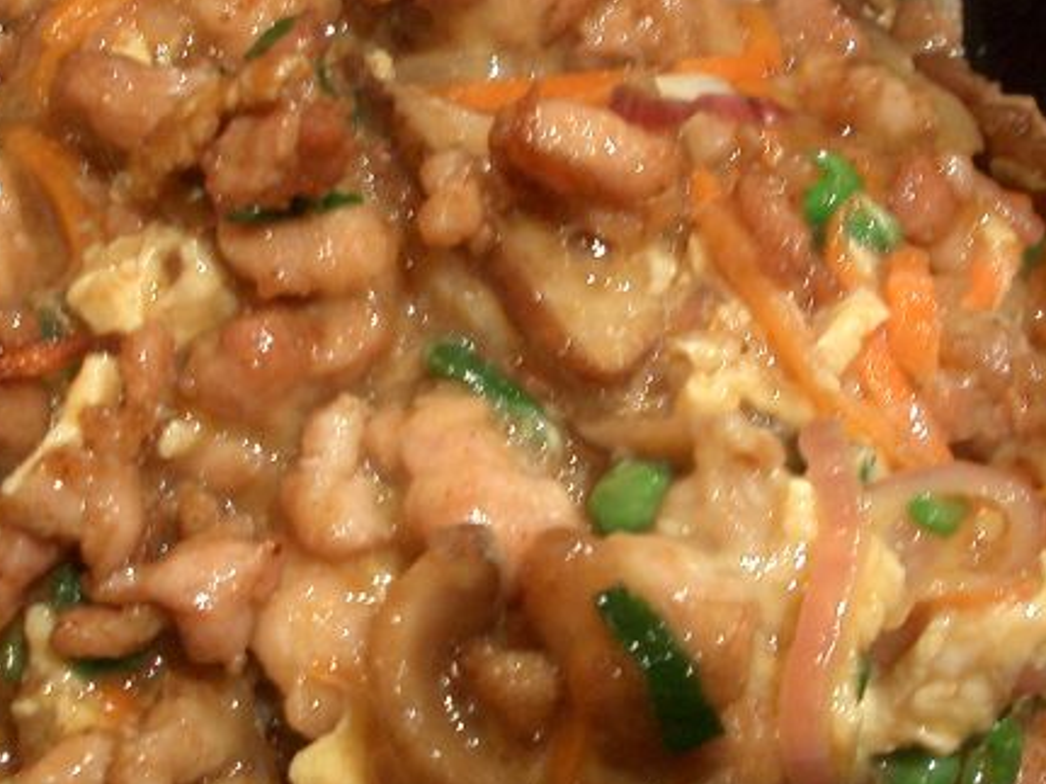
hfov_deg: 29.8
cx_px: 546
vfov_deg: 22.6
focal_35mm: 65
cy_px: 359
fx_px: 1964
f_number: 2.6
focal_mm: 5.8
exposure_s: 1/10
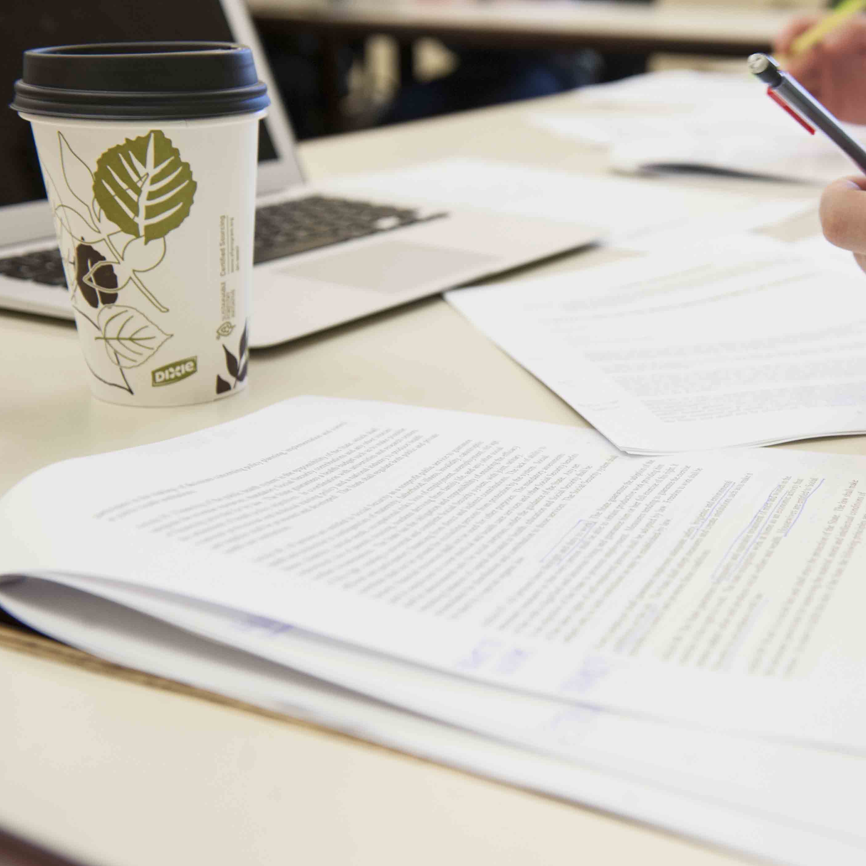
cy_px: 432
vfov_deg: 29.6
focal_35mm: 58
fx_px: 1642
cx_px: 649
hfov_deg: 29.1
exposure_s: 1/60
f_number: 4.5
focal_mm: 45
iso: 800
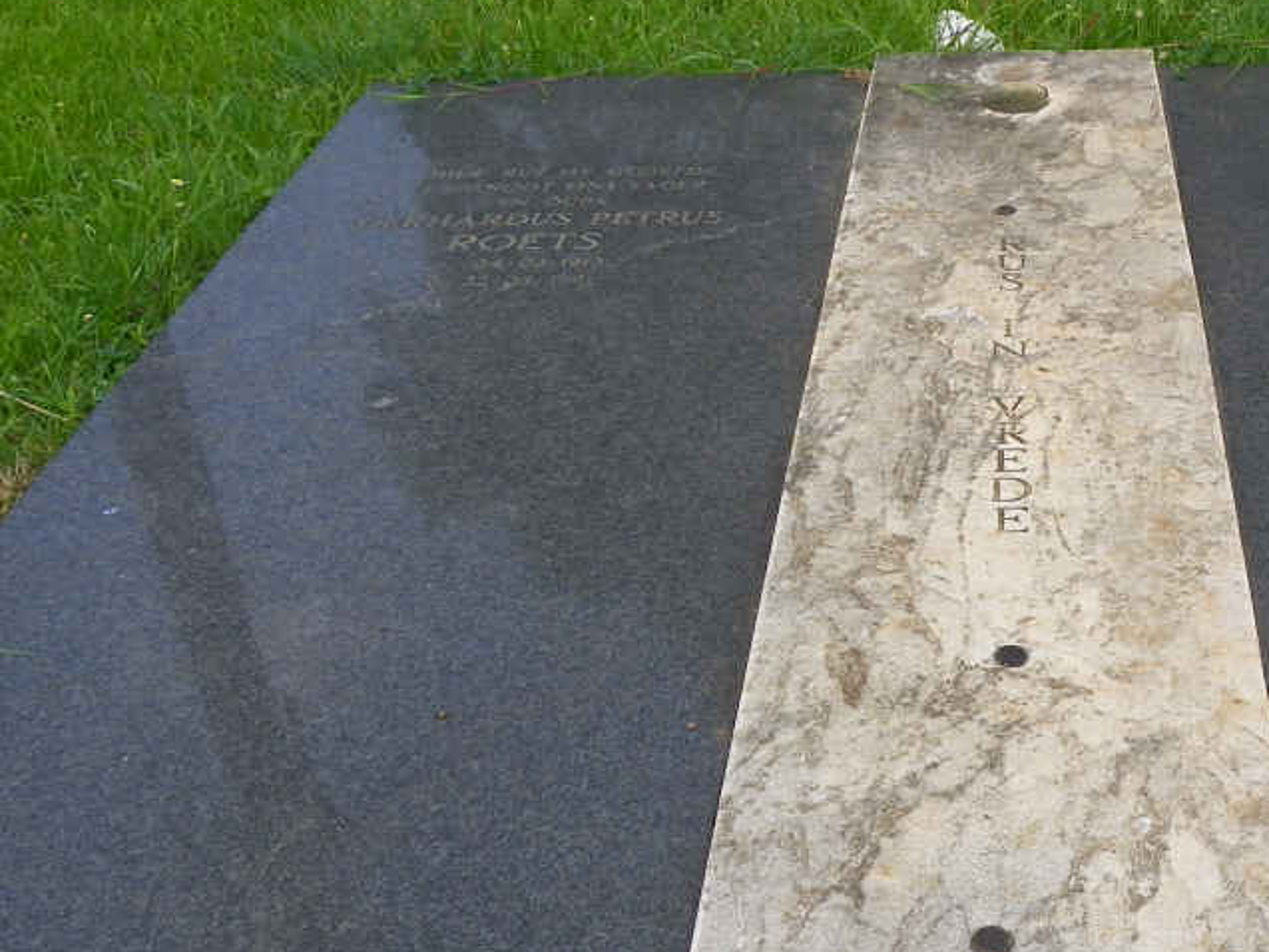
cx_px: 1020
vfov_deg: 29.6
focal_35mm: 49
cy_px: 582
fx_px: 1797
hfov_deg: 37.5
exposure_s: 1/250
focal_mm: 4.6
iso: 64
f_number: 4.5
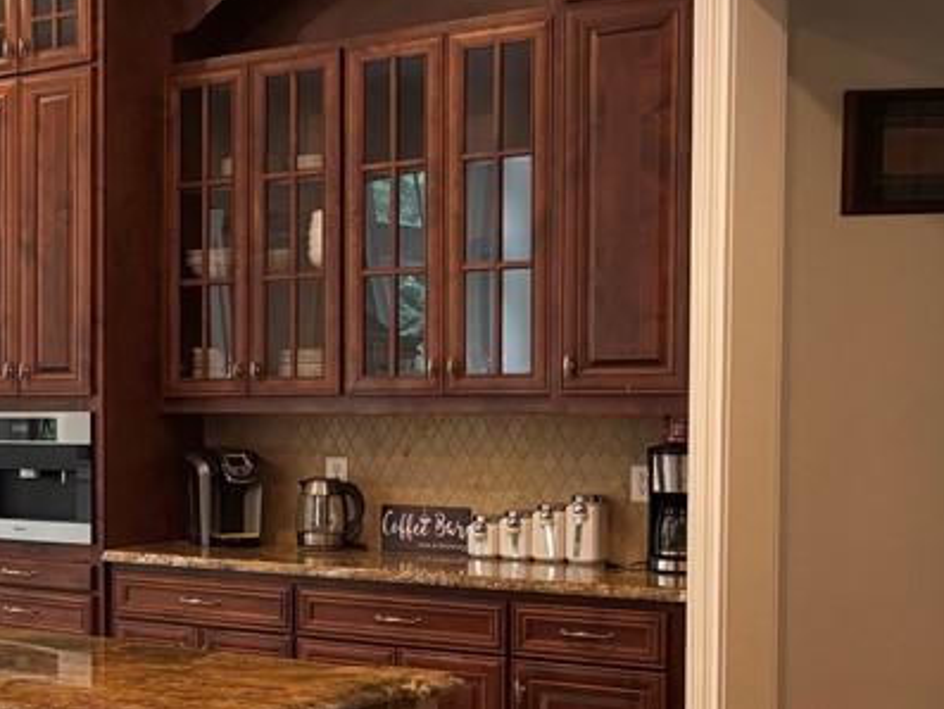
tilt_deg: -2.3
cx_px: -235
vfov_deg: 21.9
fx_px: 1828
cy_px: 457
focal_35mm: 67
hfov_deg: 25.5
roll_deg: -0.2
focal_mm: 5.96
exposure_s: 1/120
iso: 125
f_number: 1.6
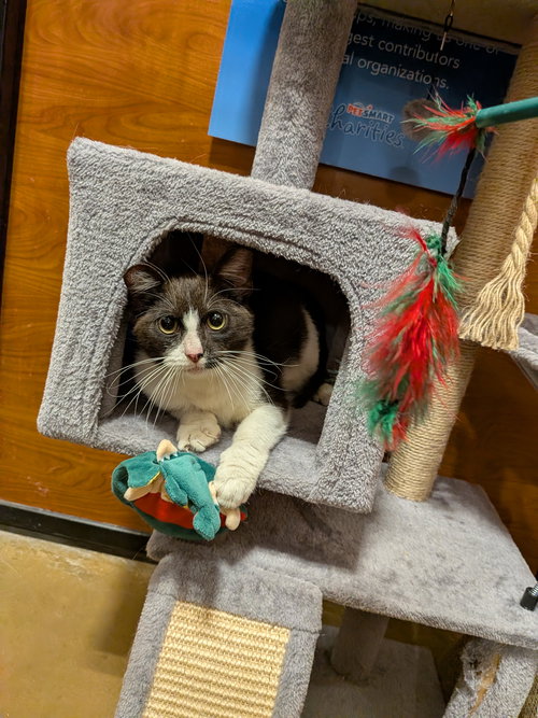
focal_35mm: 24
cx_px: 269
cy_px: 359
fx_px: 498
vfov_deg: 71.6
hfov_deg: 56.8
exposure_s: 1/120
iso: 974
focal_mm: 4.53
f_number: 1.7
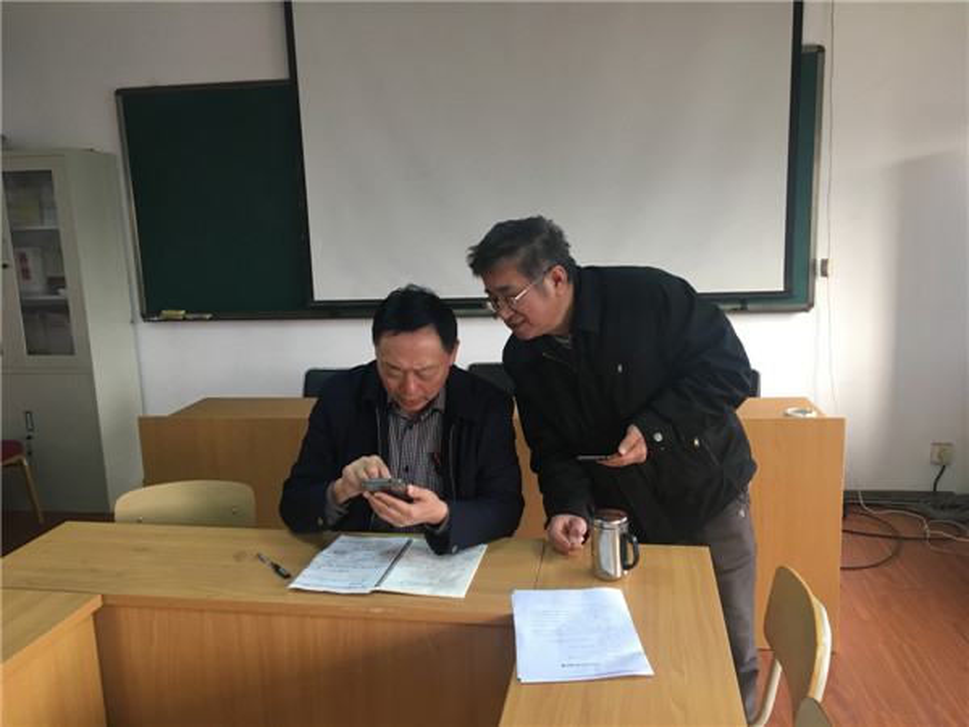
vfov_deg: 48.2
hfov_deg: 61.7
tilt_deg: -11.4
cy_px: 364
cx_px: 484
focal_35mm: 29
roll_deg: +1.7
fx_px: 812
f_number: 2.2
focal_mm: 4.15
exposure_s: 1/33
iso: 100
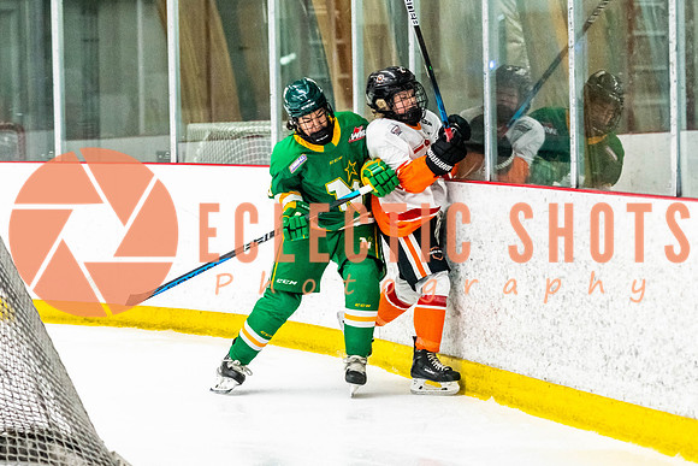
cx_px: 250
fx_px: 3349
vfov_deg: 7.9
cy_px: 334
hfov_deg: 11.9
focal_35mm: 173
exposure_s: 1/640
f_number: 2.8
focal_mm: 102
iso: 2200
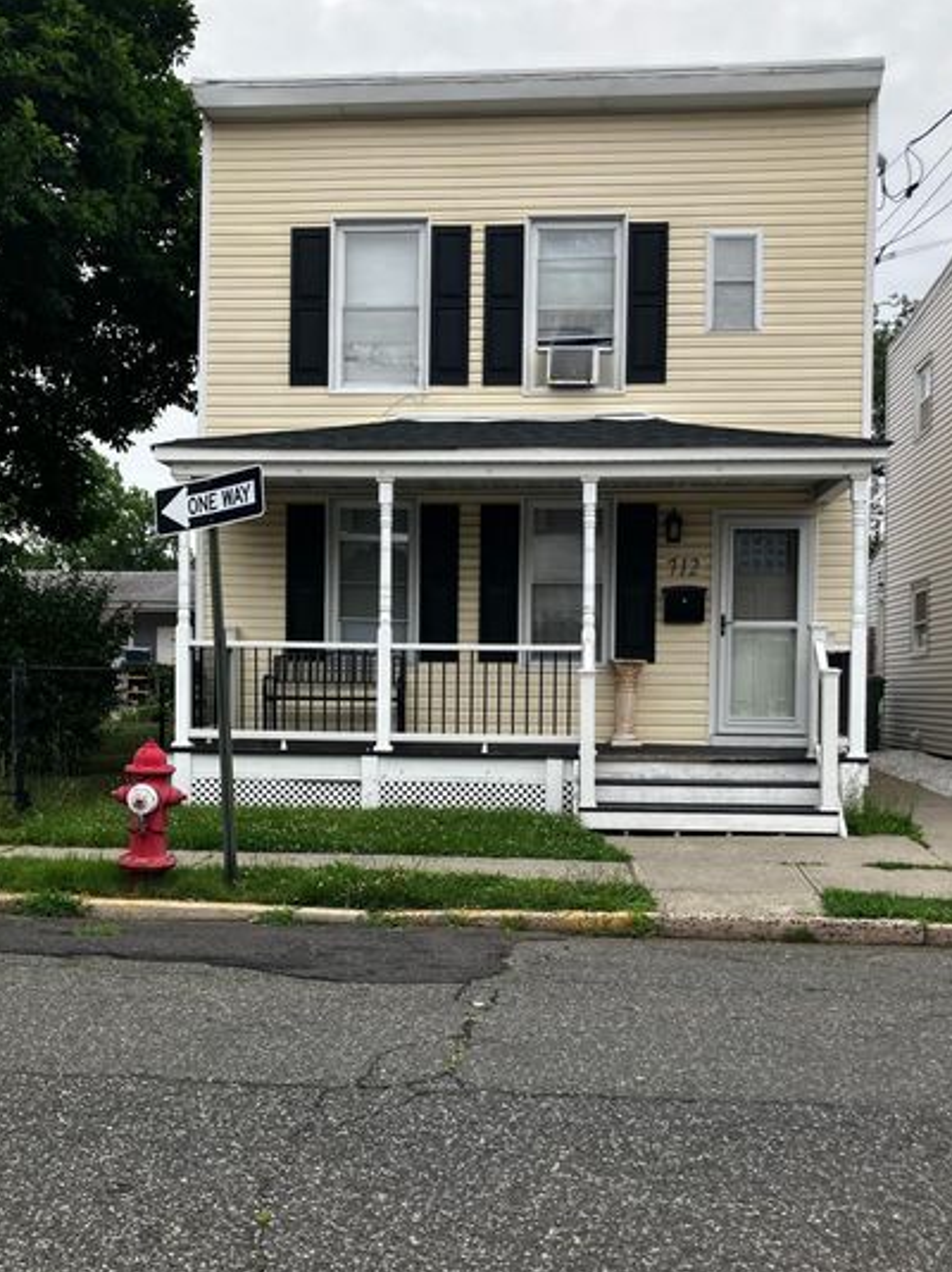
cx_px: 466
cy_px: 711
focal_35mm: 35
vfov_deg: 52.5
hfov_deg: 40.7
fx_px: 1284
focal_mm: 3.99
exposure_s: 1/1000
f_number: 1.8
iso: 32
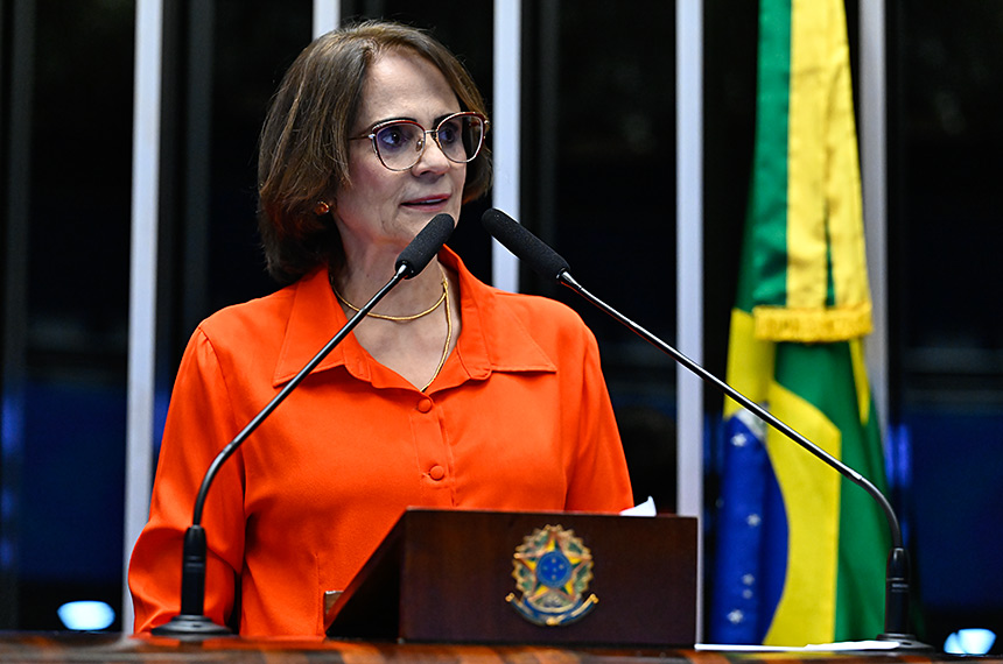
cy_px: 332
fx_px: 3476
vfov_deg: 10.9
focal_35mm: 125
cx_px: 502
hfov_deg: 16.4
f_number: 4.5
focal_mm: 125
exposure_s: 1/160
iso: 6400
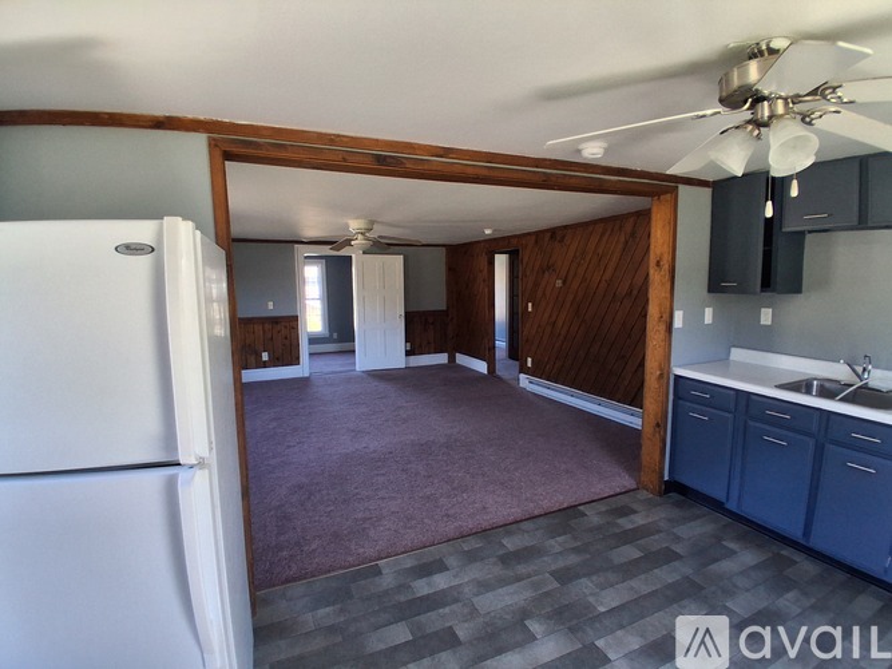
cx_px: 446
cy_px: 334
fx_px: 438
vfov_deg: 74.7
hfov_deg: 91.0
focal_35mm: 17
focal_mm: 1.4
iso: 200
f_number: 2.2
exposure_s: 1/120
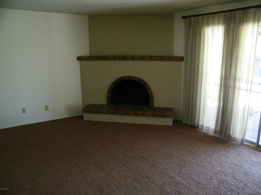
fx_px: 211
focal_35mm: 28
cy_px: 98
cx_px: 130
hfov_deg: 63.4
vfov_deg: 49.7
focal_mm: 5
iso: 320
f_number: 3.5
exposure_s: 1/50
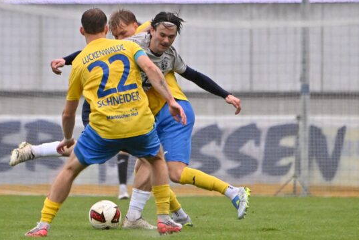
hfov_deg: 2.7
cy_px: 109
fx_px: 7640
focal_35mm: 766
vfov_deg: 1.8
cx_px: 117
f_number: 5.6
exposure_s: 1/1600
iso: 3200
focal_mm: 400
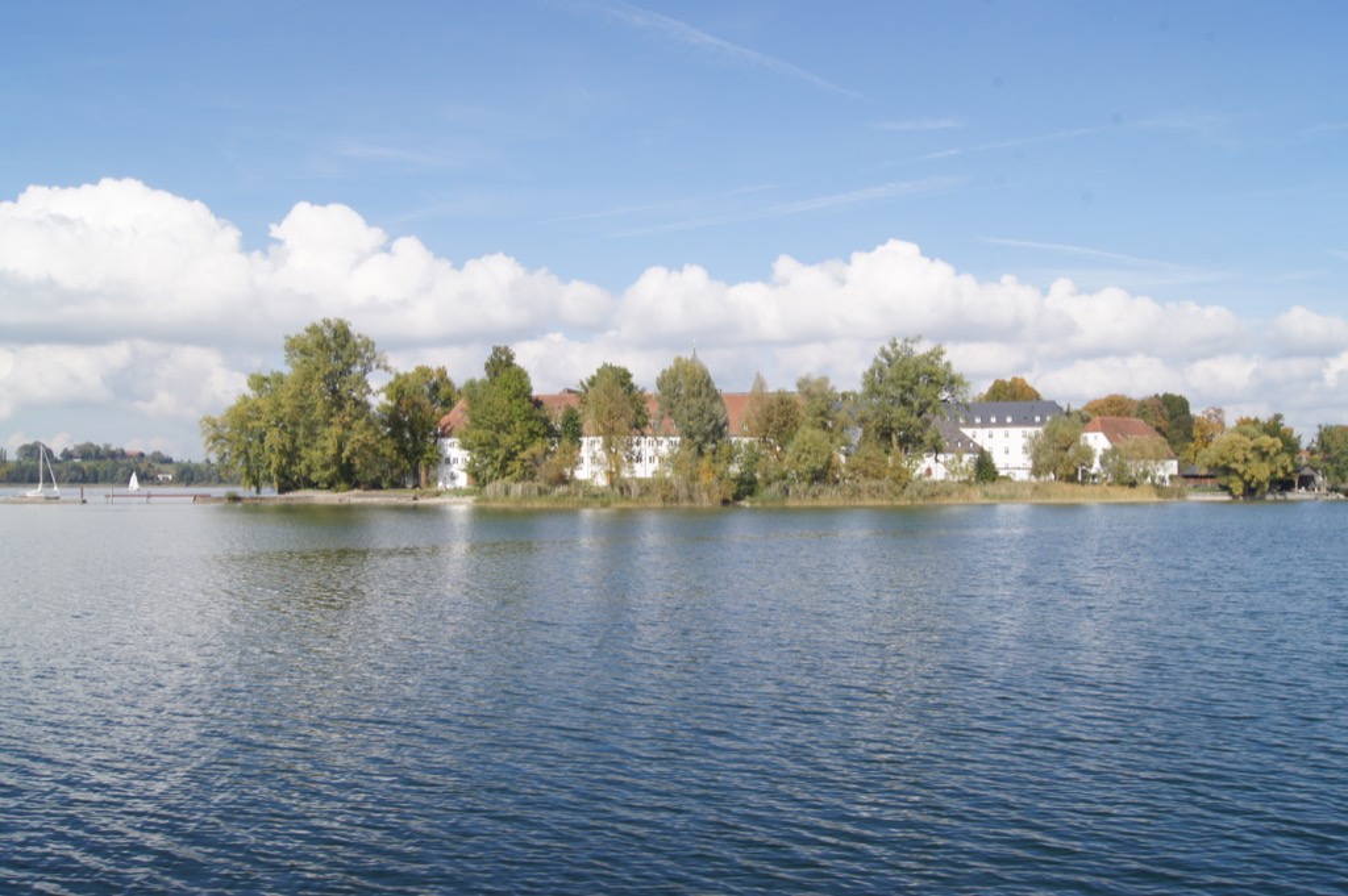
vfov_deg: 43.5
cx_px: 674
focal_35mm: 30
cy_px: 448
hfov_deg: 62.0
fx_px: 1122
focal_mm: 20
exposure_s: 1/160
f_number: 16
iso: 200
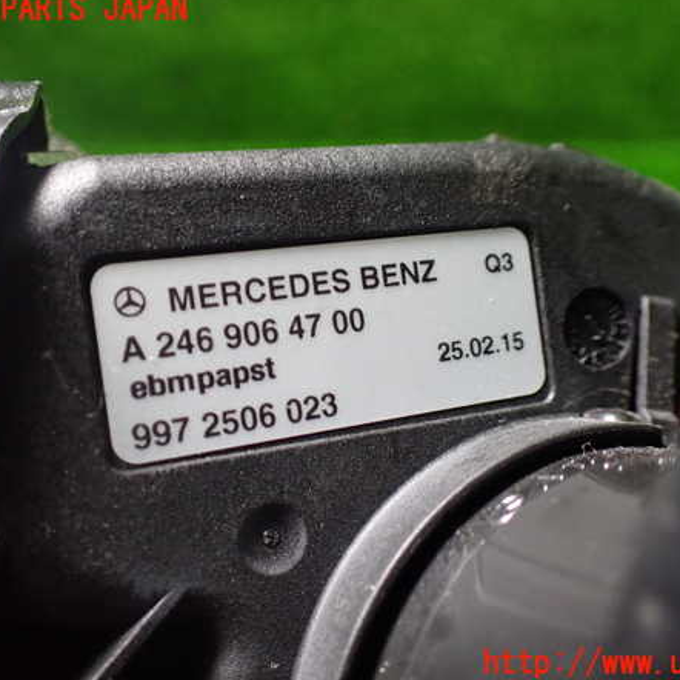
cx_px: 369
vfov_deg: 46.0
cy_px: 337
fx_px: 800
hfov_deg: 46.0
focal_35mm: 36
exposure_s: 1/80
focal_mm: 5.4
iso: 800
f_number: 2.3
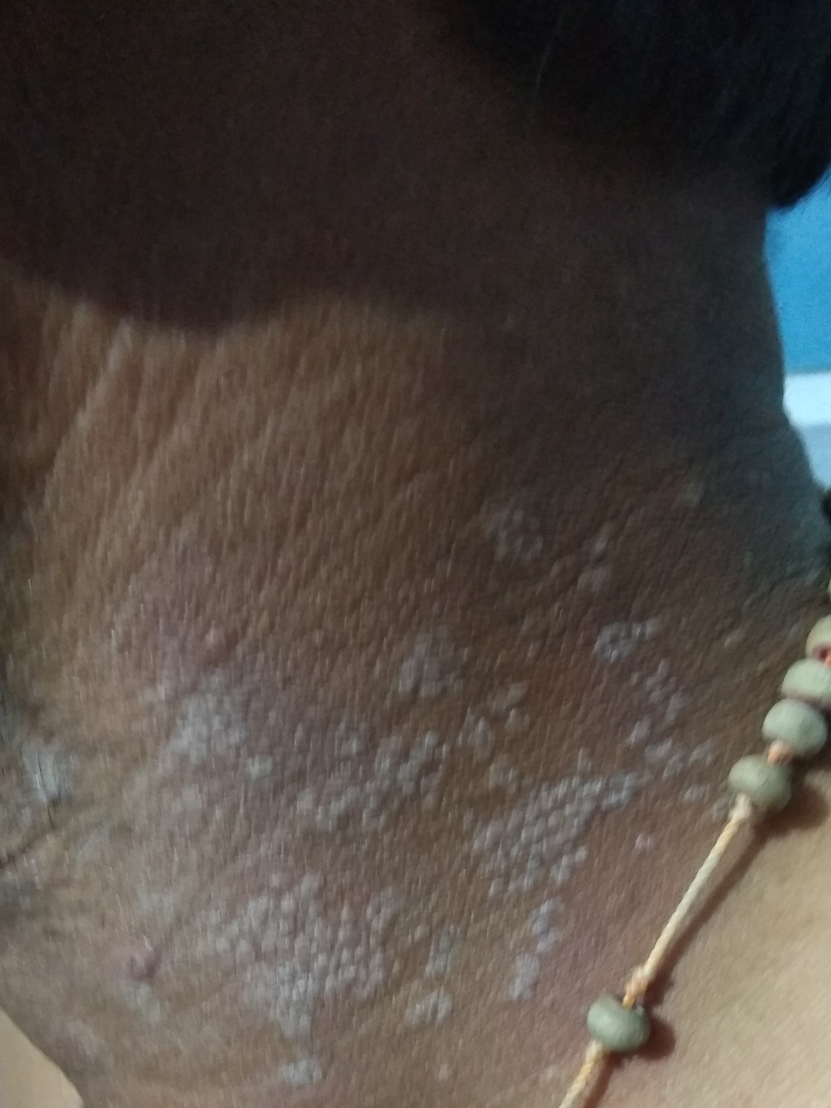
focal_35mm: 36
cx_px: 455
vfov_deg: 48.2
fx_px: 1152
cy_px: 899
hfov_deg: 39.6
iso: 800
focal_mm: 3.57
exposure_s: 1/14
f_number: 2
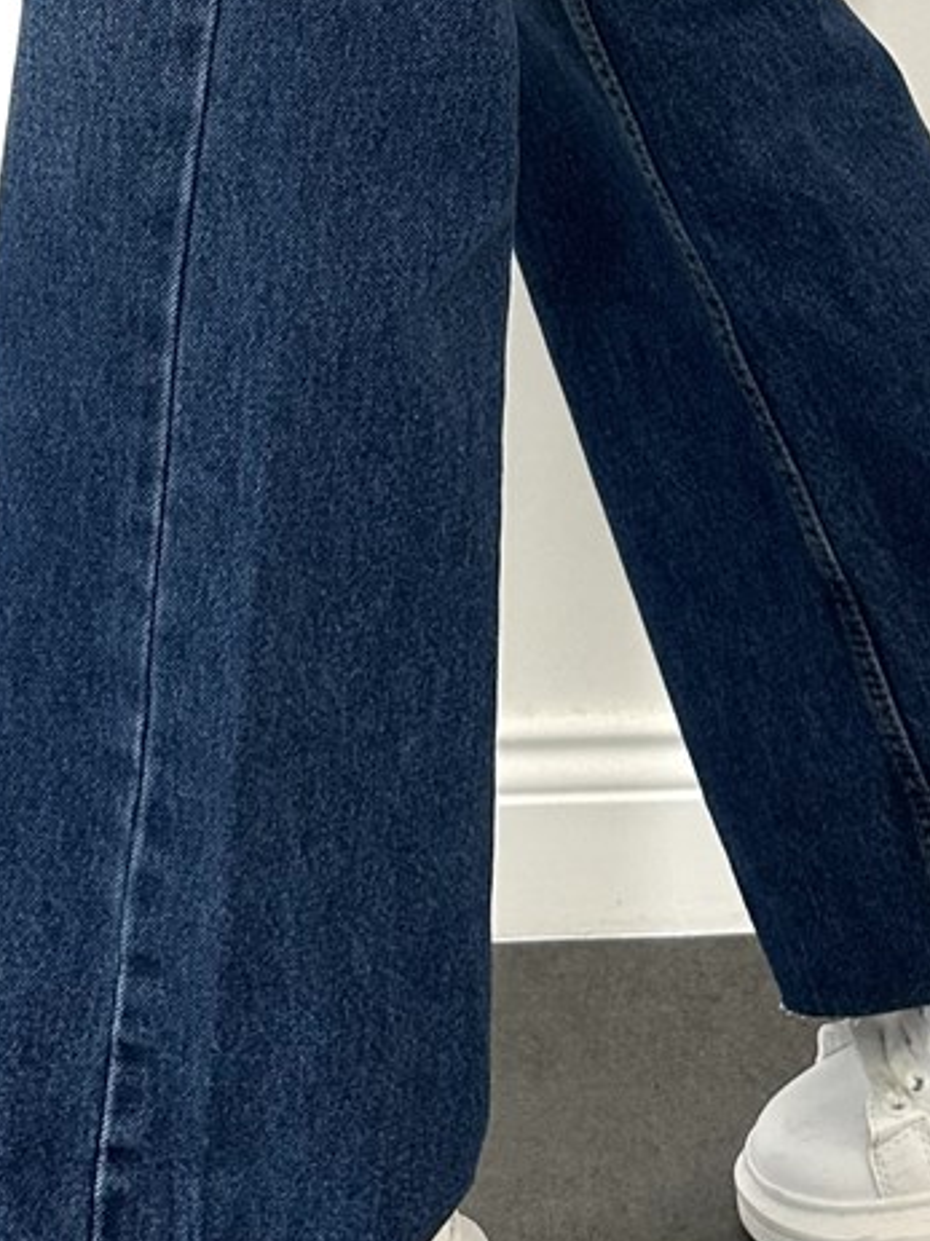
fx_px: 2975
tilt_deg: -5.5
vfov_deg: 21.3
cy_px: -381
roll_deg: +3.0
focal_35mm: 83
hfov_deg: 17.8
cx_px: 544
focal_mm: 6.86
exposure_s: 1/121
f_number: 1.78
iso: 125
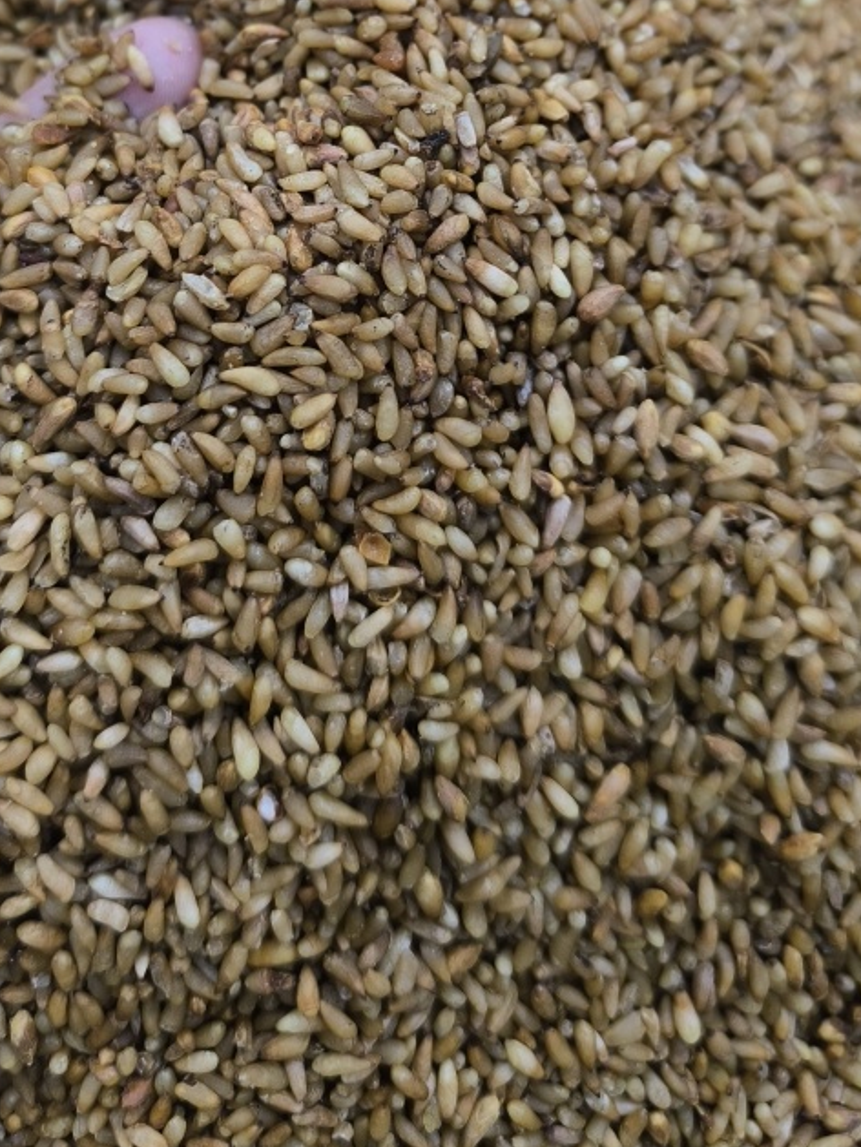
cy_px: 203
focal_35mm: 39
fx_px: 1293
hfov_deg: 36.6
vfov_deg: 45.1
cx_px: 321
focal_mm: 6.14
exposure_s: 1/50
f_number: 1.65
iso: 640
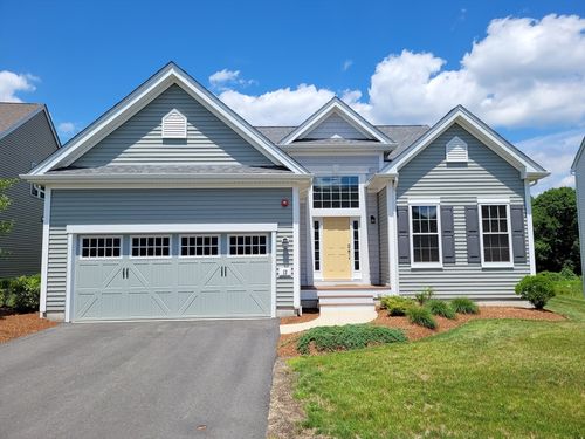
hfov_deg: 67.3
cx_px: 292
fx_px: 439
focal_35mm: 26
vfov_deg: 53.1
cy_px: 220
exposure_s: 1/2572
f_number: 1.8
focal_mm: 5.4
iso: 40
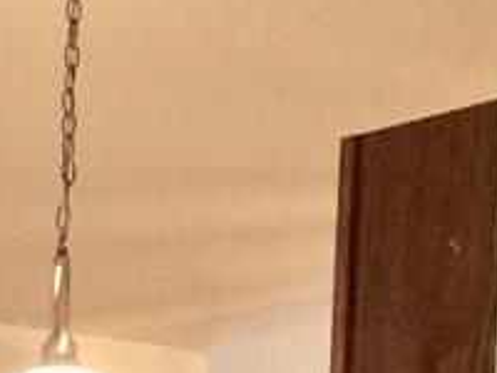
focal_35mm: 232
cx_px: -683
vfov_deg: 5.9
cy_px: 1161
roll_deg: -1.2
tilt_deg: -4.1
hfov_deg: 7.9
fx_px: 3331
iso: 100
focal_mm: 4.15
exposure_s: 1/30
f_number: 2.2
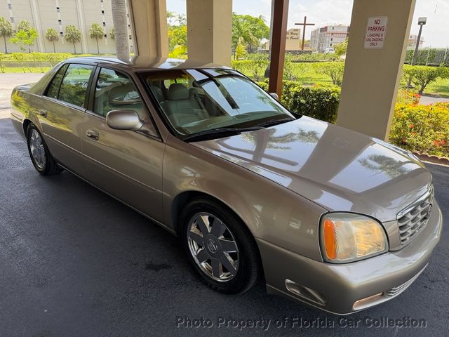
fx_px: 311
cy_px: 168
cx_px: 224
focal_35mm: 24
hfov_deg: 71.6
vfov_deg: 56.8
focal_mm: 6.76
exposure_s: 1/612
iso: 80
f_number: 1.78
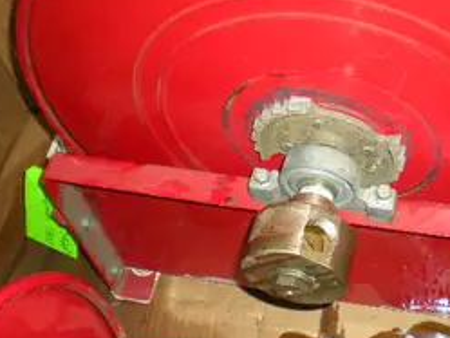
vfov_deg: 23.9
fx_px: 793
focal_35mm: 61
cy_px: 107
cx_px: 349
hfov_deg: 31.0
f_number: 3.1
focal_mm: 6.3
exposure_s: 1/60
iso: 129
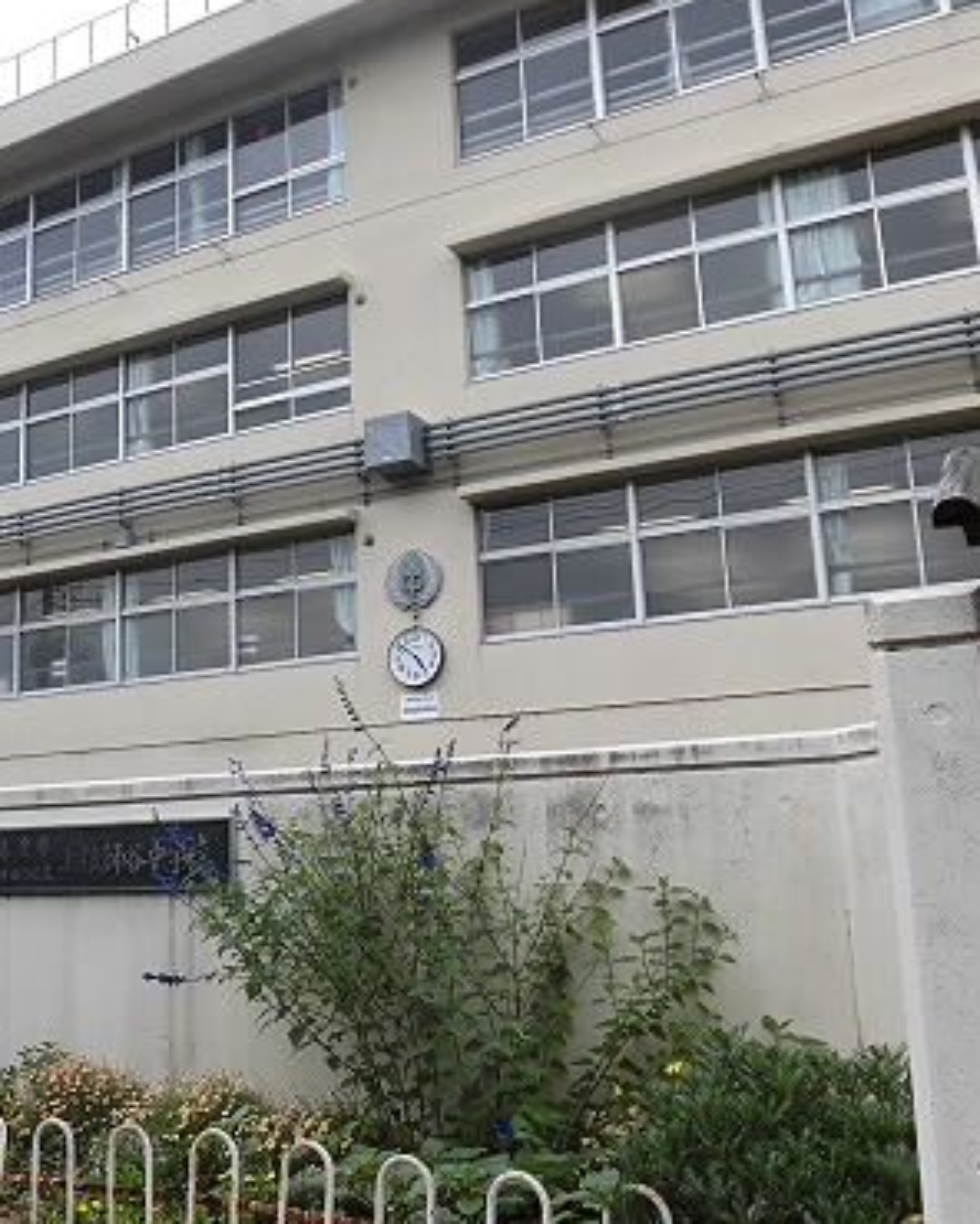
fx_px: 1378
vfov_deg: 47.9
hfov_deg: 37.6
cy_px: 595
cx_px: 182
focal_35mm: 38
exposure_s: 1/250
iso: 100
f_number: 3.1
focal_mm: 4.3
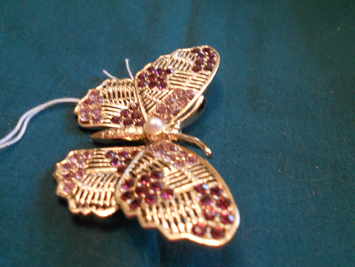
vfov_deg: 44.2
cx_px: 178
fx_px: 328
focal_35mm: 32
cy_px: 134
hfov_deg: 56.8
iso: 400
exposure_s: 1/30
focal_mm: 5.8
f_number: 3.5
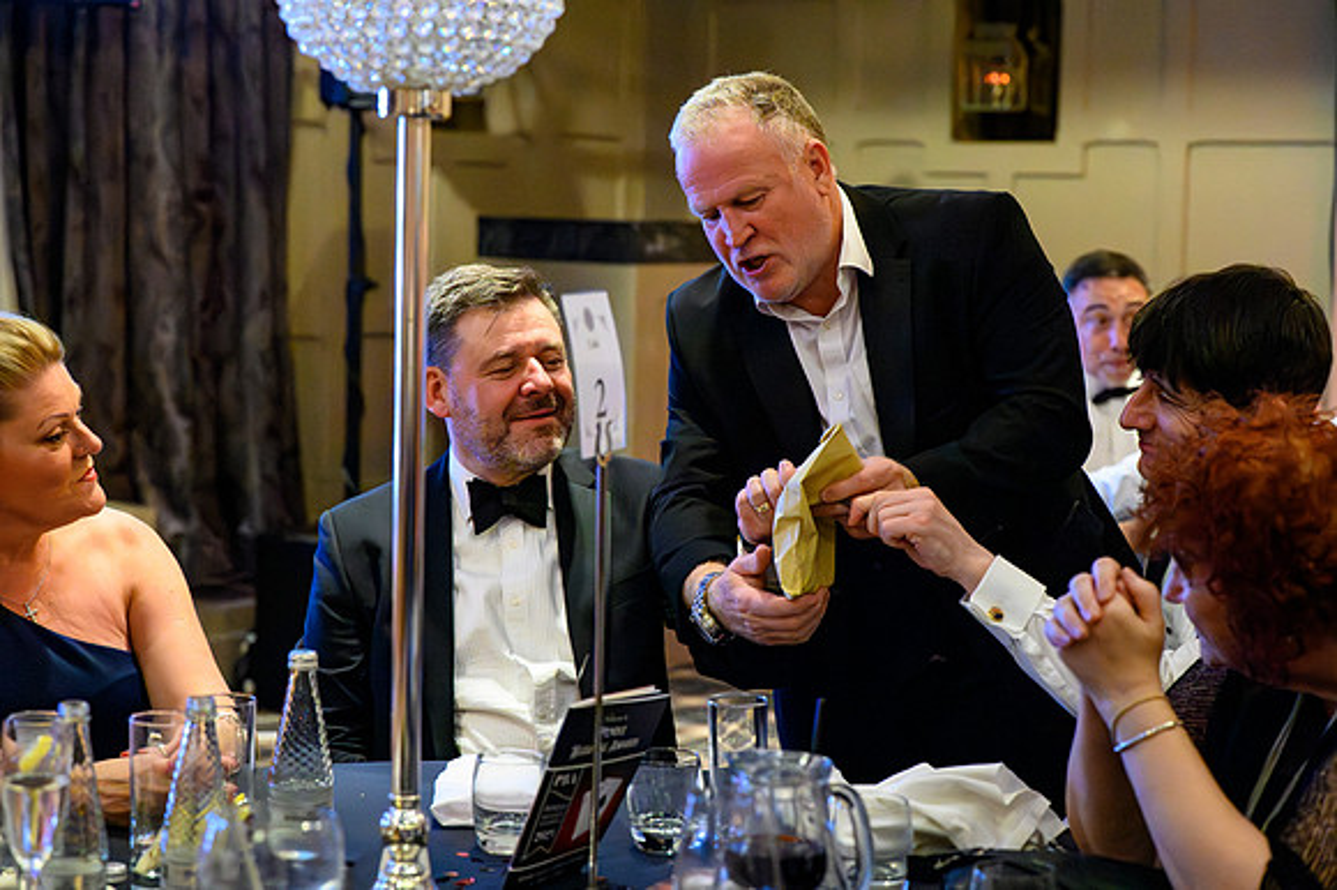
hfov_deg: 28.9
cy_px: 445
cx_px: 668
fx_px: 2598
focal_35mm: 70
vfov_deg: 19.4
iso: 51200
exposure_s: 1/400
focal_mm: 70
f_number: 4
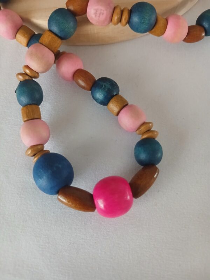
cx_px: 105
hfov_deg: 51.4
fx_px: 218
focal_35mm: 27
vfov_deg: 65.3
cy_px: 140
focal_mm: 3.98
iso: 640
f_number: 1.8
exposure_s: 1/20
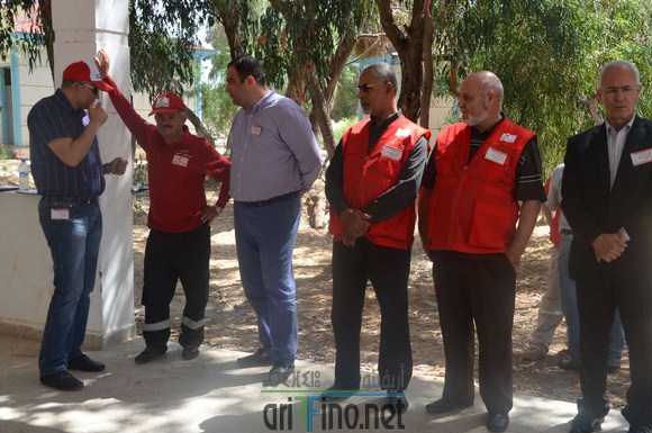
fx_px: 778
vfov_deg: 31.1
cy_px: 220
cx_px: 333
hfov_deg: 45.5
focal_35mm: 43
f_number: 6.3
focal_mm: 26
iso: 200
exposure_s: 1/160
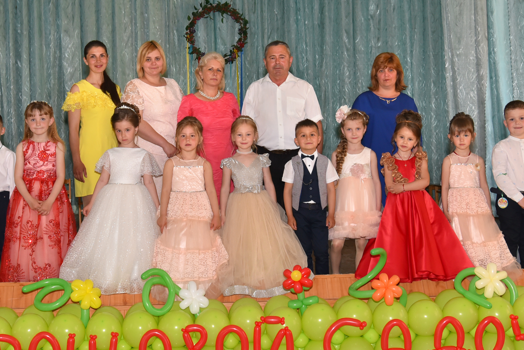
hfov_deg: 30.9
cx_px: 234
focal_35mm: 65
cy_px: 127
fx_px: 946
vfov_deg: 20.9
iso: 1000
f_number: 5
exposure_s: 1/160
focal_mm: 36
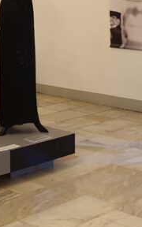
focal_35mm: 98
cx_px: -47
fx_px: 607
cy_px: -20
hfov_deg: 12.9
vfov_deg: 20.3
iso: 320
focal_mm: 4.3
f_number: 2.4
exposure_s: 1/50
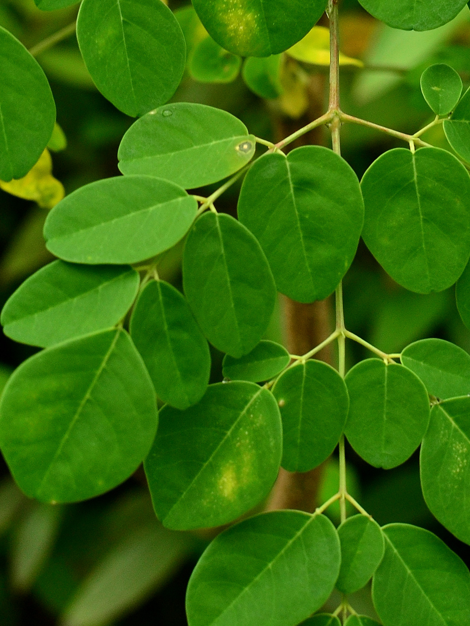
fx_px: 2175
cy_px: 10
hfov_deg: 12.3
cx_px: 317
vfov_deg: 16.1
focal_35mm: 120
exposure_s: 1/125
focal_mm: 35
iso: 250
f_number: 8
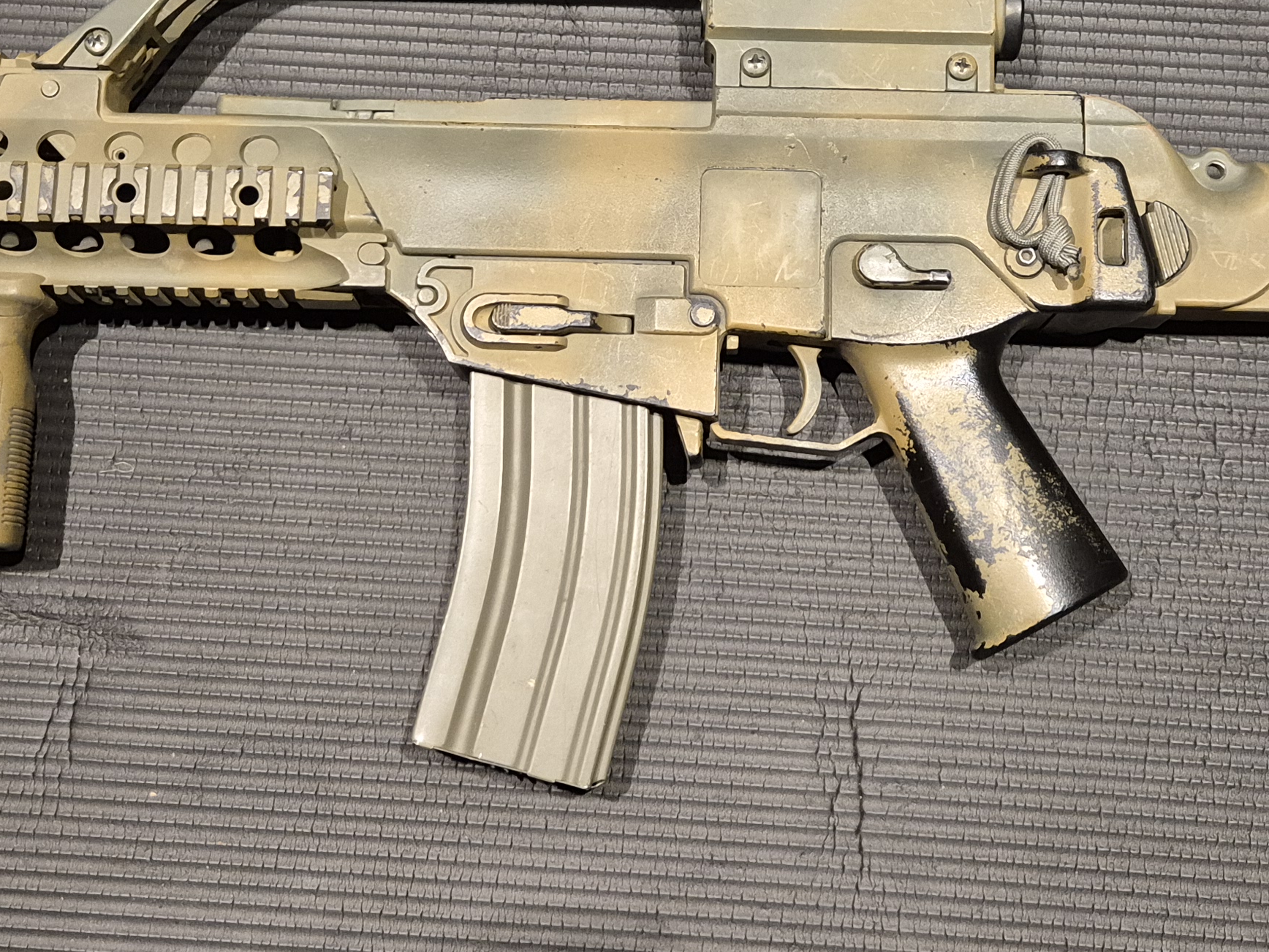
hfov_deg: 36.2
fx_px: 1943
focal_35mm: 53
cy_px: 274
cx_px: 640
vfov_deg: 27.3
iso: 1250
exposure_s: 1/100
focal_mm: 5.4
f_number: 1.8
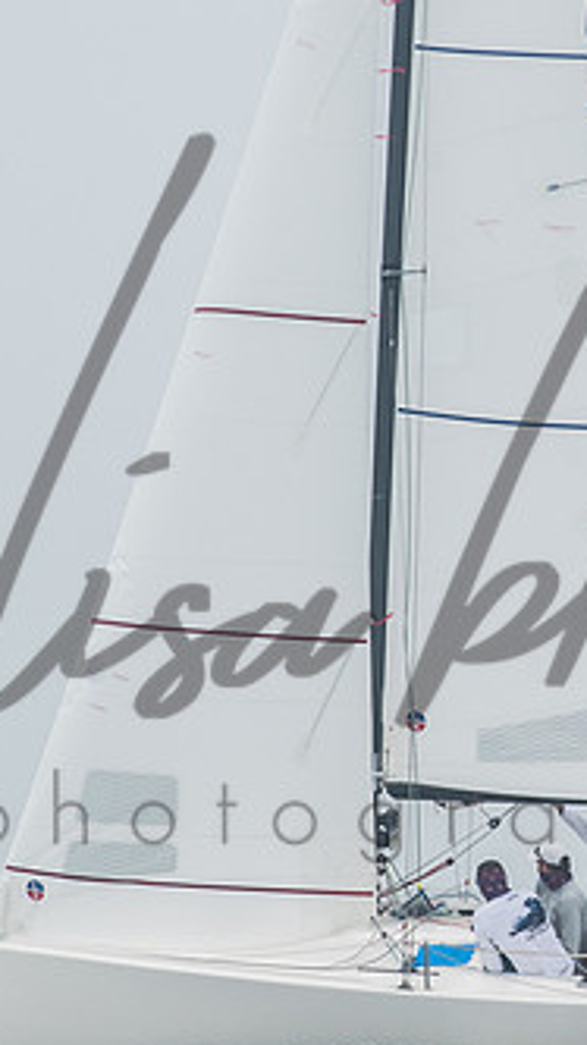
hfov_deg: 3.4
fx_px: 9863
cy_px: 582
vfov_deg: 6.1
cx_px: 662
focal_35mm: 356
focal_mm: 130
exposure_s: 1/500
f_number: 14
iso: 800
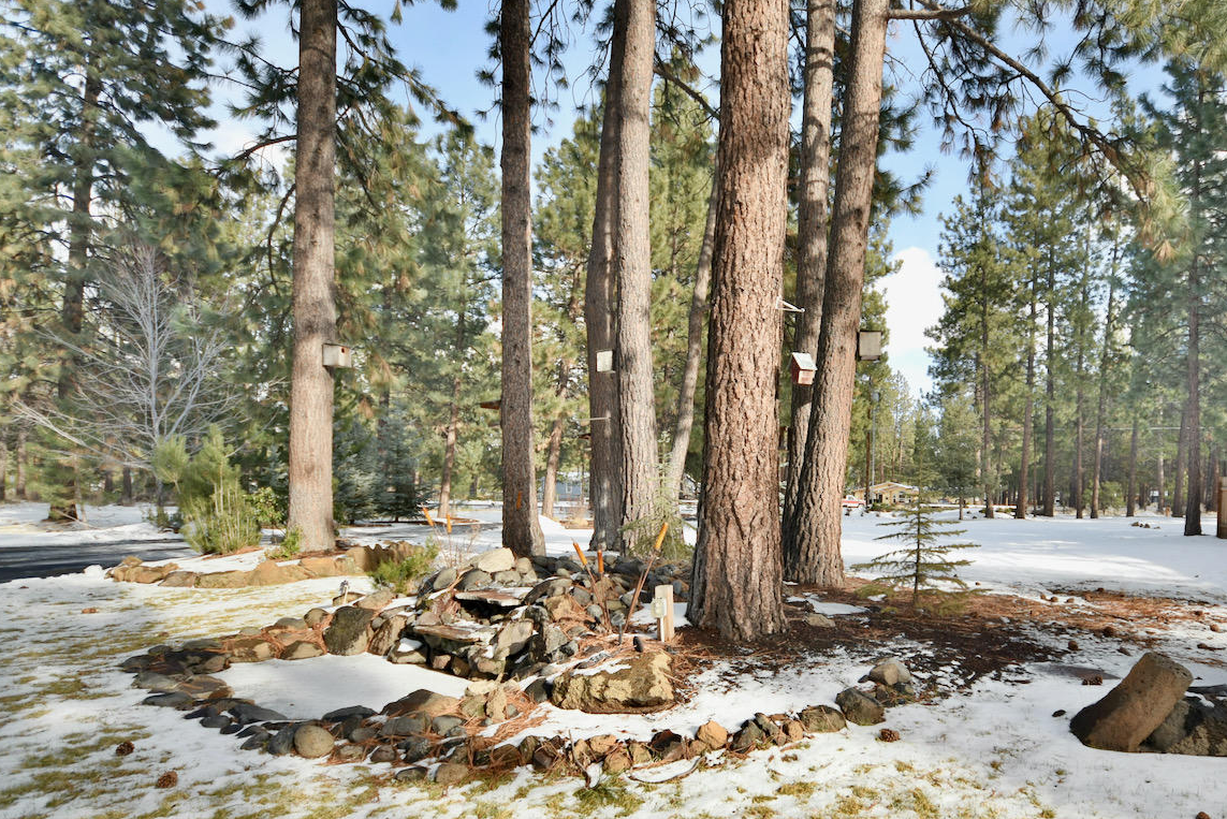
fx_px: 716
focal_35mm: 21
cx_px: 759
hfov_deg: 79.8
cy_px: 500
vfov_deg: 58.9
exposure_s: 1/320
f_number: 4.5
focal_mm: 10
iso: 250
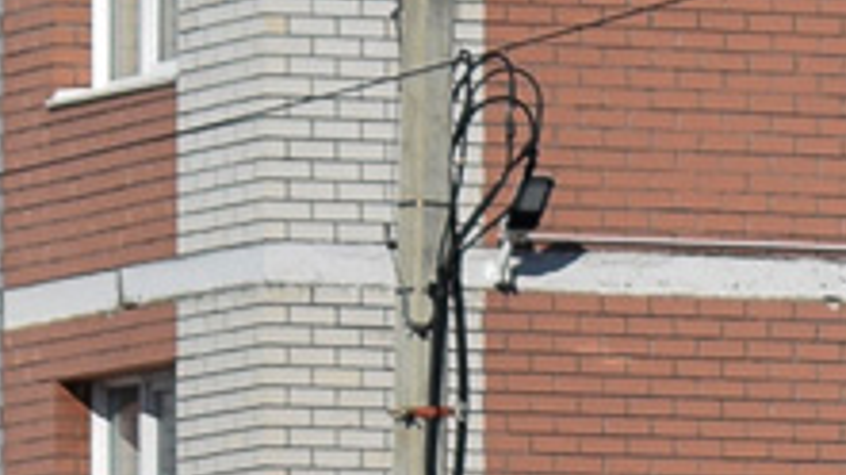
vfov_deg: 2.6
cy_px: 1168
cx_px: 662
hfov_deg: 4.6
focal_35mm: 469
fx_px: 10511
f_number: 7.1
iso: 200
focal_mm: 55
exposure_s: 1/1600
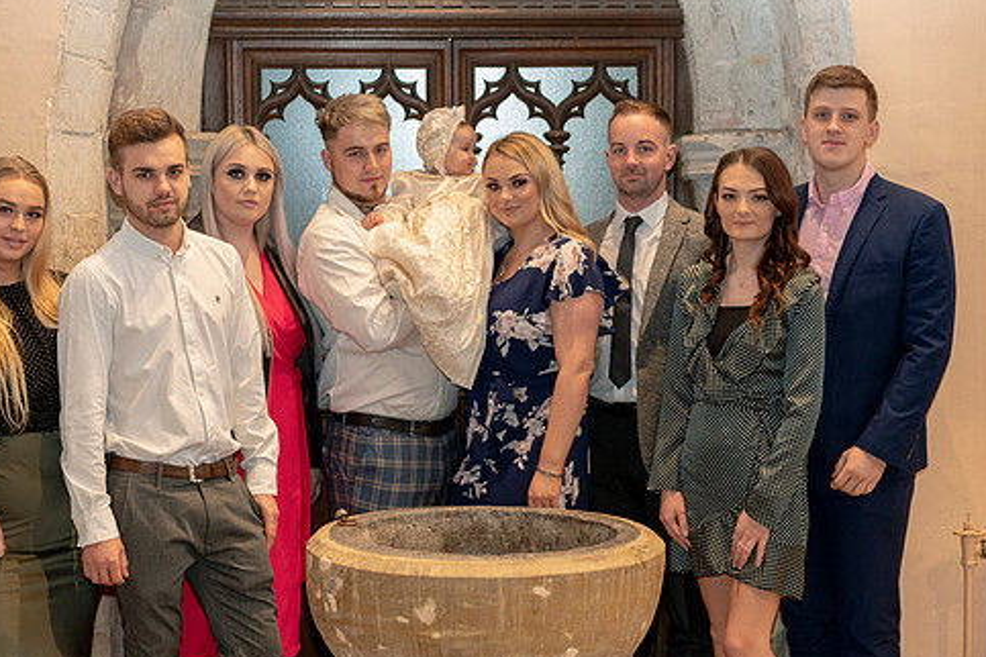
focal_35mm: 66
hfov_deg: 30.5
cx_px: 470
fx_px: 1808
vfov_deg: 20.6
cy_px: 346
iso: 3200
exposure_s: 1/160
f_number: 4
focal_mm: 55
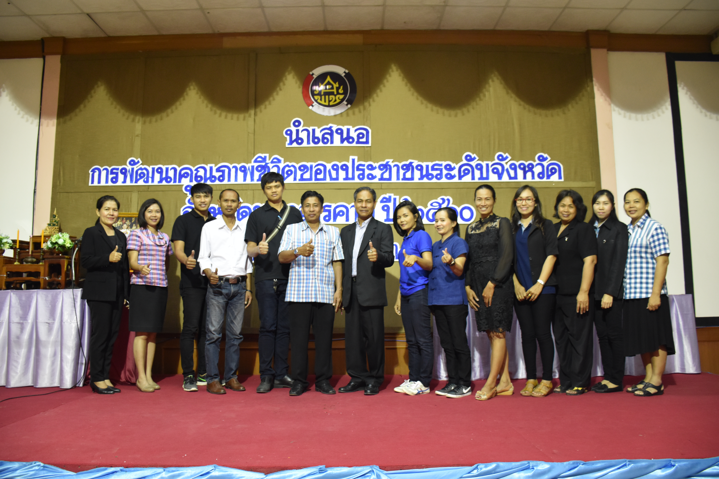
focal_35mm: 27
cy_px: 240
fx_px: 539
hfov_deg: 67.4
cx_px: 360
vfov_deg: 47.9
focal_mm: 18
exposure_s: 1/60
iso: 1400
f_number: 3.5
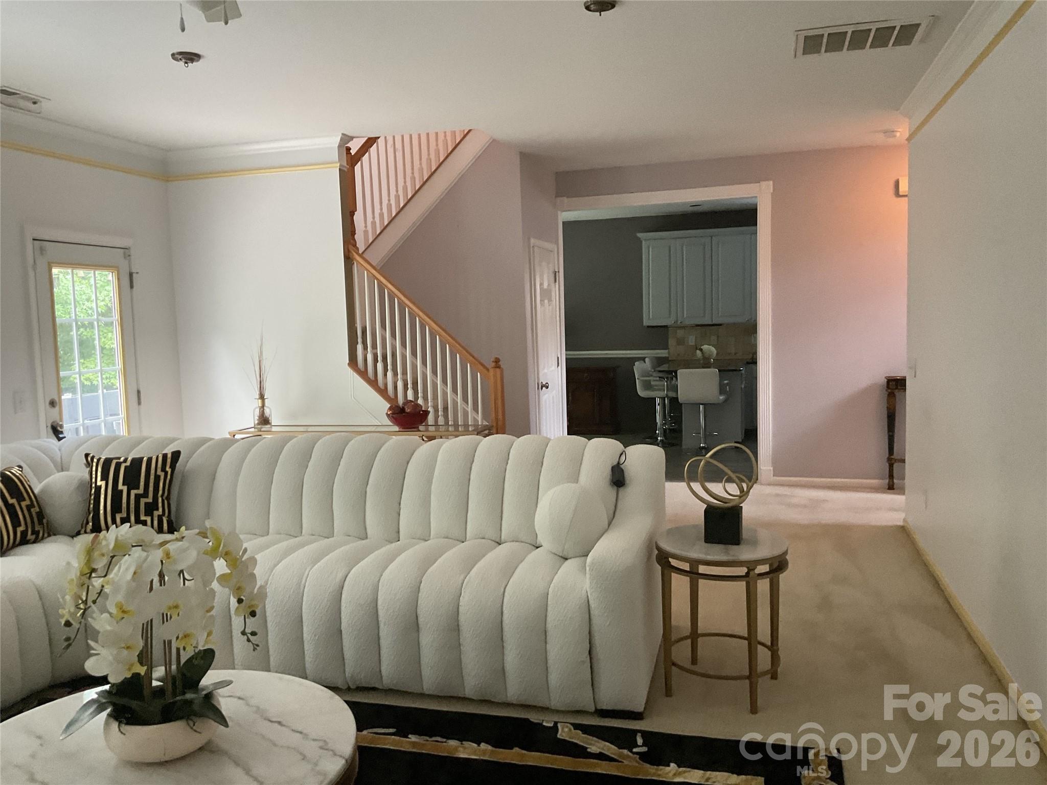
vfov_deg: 48.2
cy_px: 392
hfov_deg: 61.7
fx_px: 877
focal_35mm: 29
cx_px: 524
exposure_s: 1/60
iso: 200
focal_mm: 3
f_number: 1.8
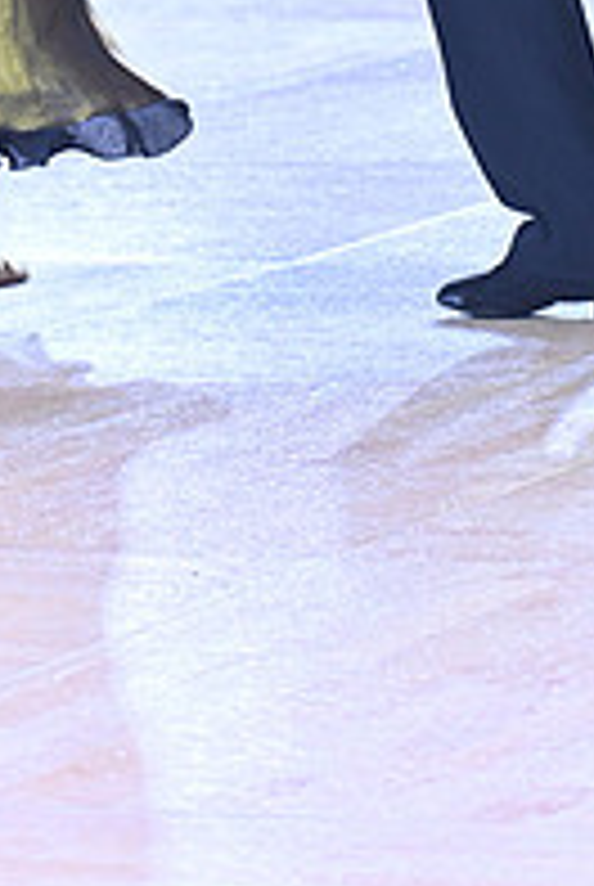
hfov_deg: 4.8
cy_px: -360
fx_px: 7103
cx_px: 241
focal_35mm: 288
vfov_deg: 7.1
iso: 2000
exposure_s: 1/400
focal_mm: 98
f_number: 4.5
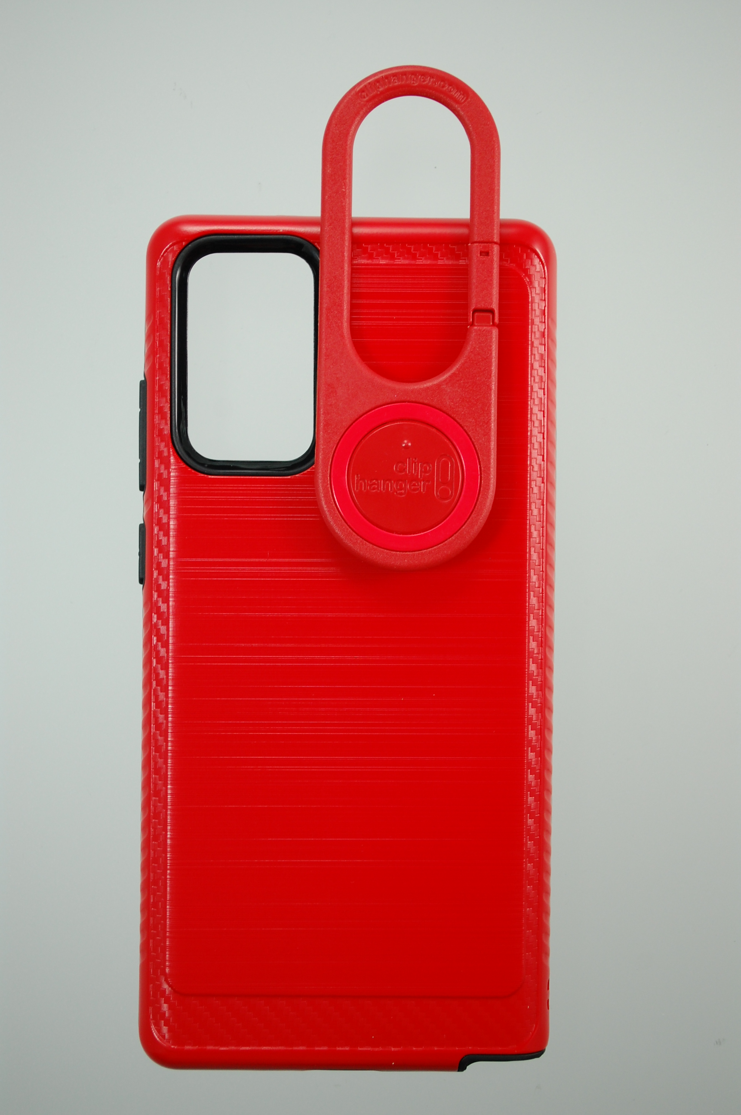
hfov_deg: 25.0
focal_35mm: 54
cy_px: 558
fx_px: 1670
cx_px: 370
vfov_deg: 36.9
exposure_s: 1/60
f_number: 5.3
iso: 400
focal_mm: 36
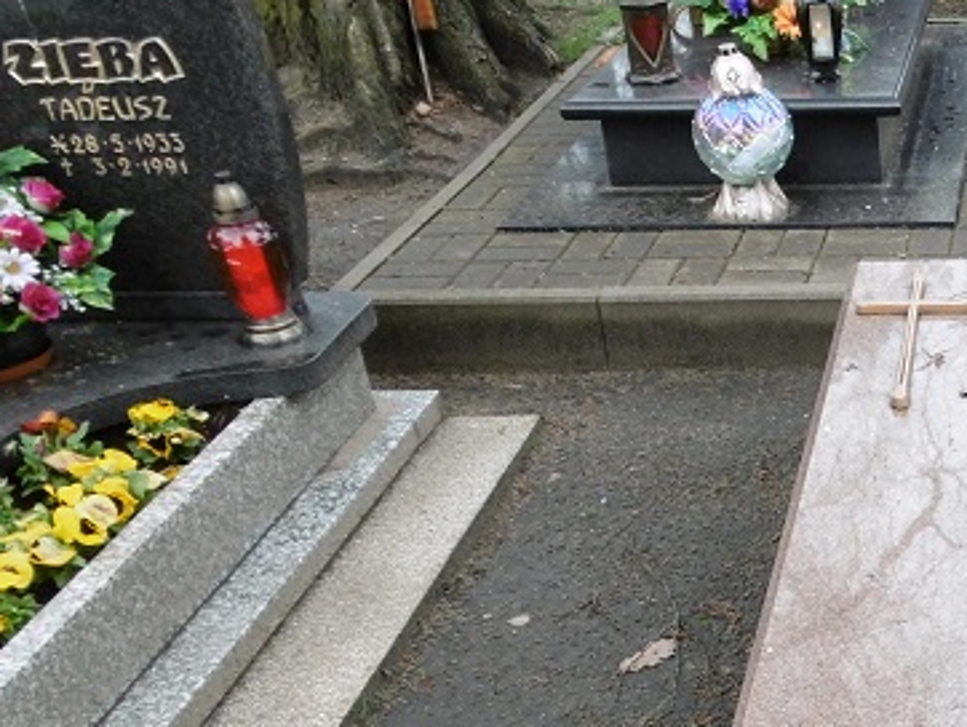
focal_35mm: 53
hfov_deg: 32.4
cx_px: 1031
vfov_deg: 26.5
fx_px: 1482
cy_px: 674
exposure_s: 1/125
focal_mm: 4.3
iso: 100
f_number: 3.1
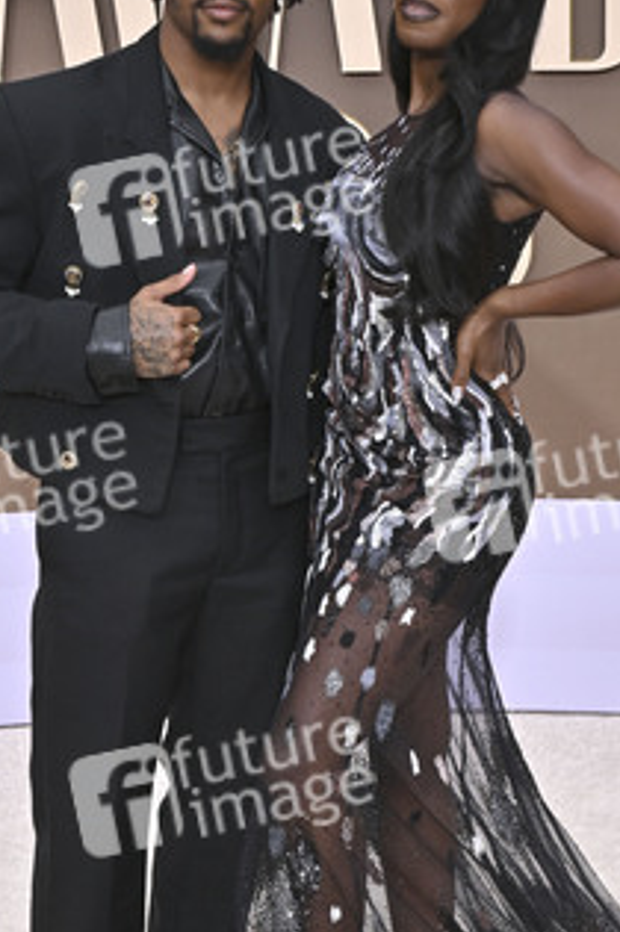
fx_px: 1476
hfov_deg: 23.7
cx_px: 307
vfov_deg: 34.9
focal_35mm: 57
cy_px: 345
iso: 320
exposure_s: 1/320
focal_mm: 45
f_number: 9
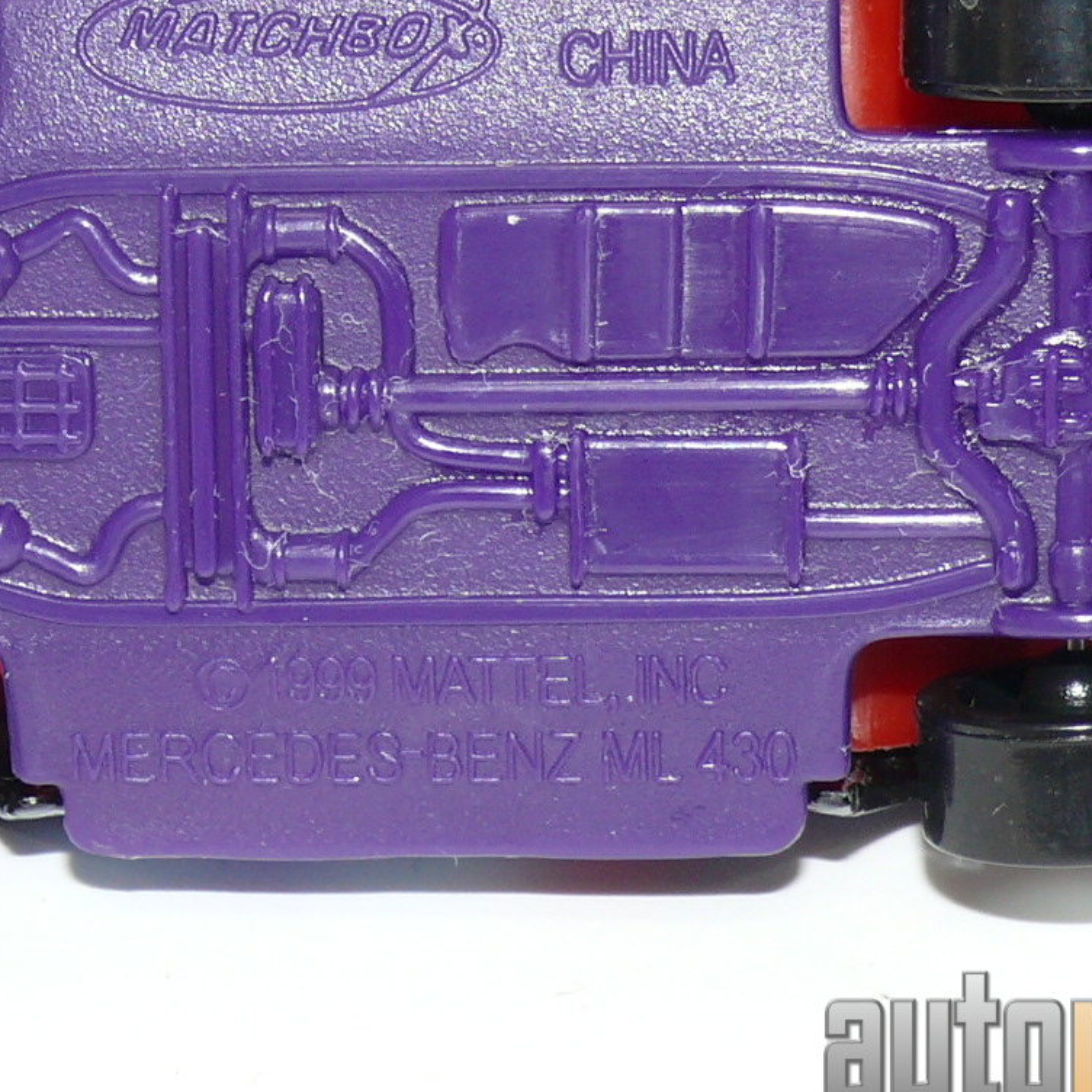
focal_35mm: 203
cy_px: 293
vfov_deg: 8.6
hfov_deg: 8.6
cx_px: 489
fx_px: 7245
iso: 100
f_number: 4
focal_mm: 13.8
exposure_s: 1/30
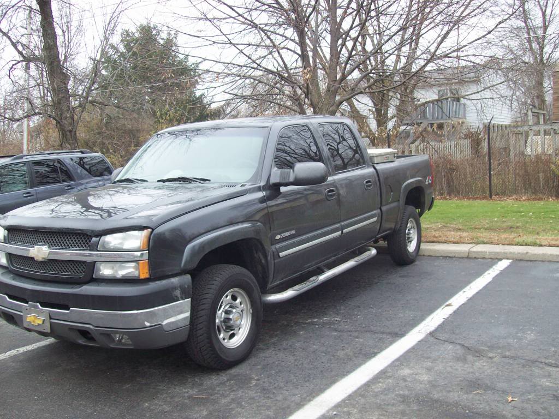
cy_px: 210
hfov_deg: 51.4
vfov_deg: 39.7
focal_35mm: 36
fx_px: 581
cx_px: 280
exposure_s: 1/69.2
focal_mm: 6
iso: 80
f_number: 2.7
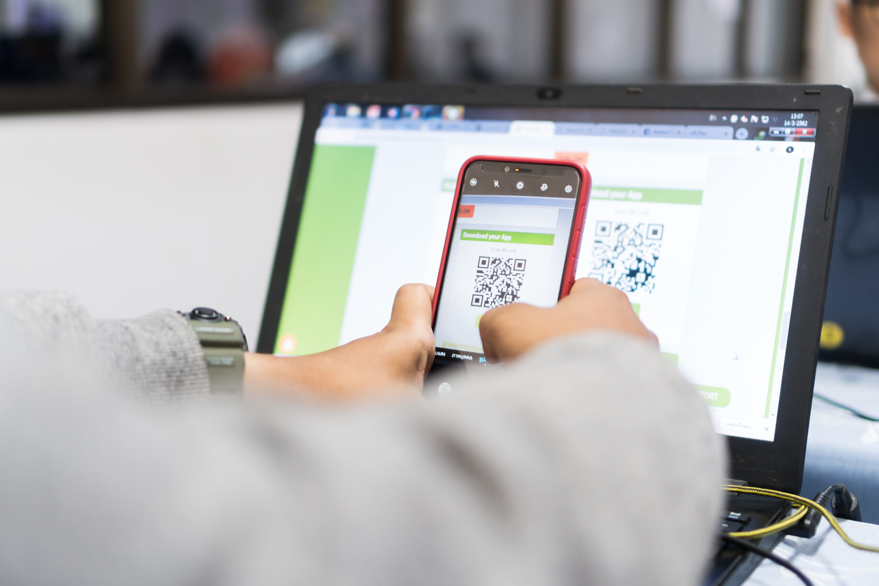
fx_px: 1282
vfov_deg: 25.8
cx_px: 440
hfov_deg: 37.8
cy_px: 293
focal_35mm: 52
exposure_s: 1/30
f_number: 1.8
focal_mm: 35
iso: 320
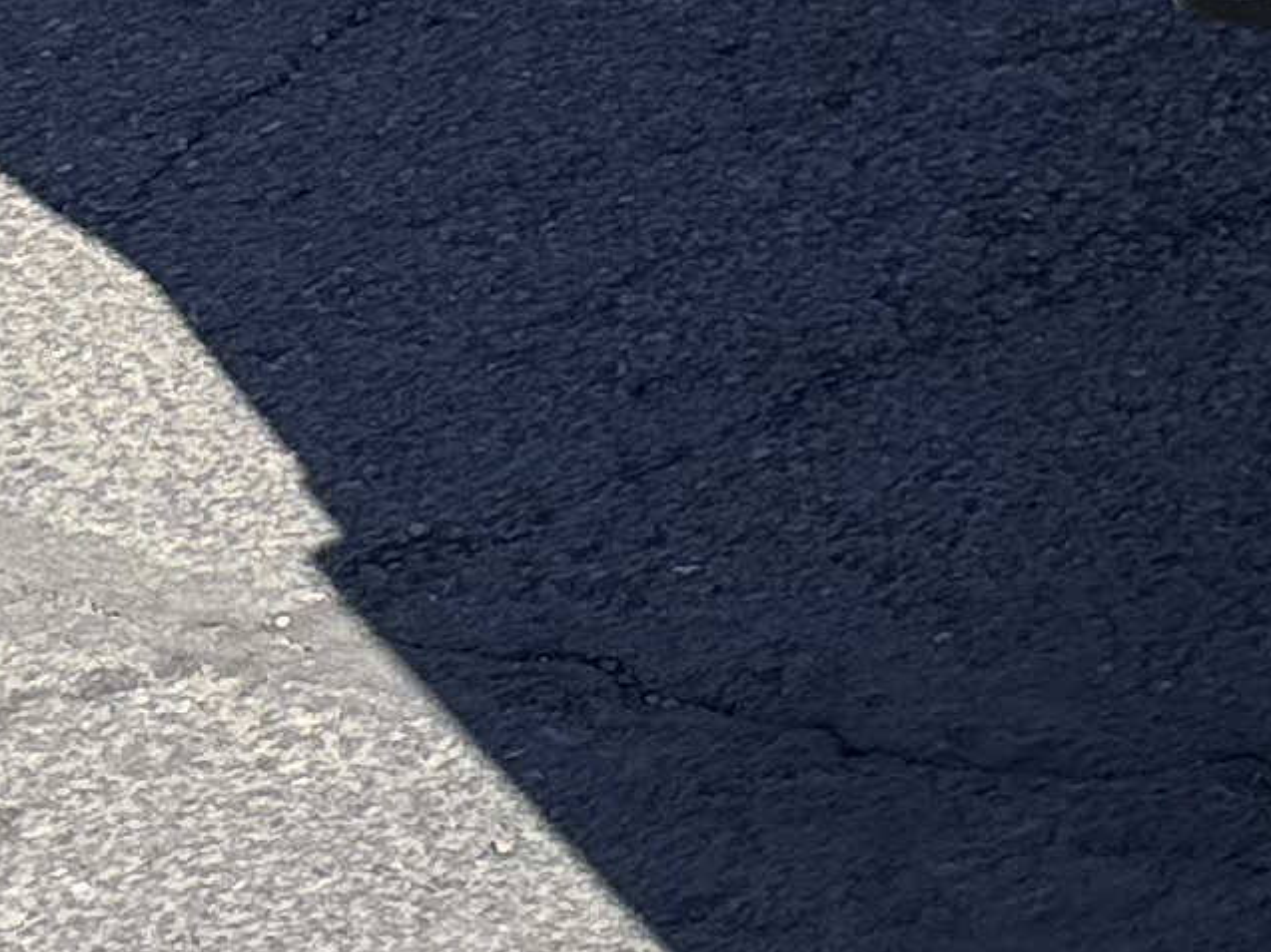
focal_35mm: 152
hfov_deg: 9.6
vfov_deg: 8.9
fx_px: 5578
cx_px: 4003
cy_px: -1251
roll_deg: -2.2
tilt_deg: -13.2
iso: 100
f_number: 1.78
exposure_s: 1/3279
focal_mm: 6.76
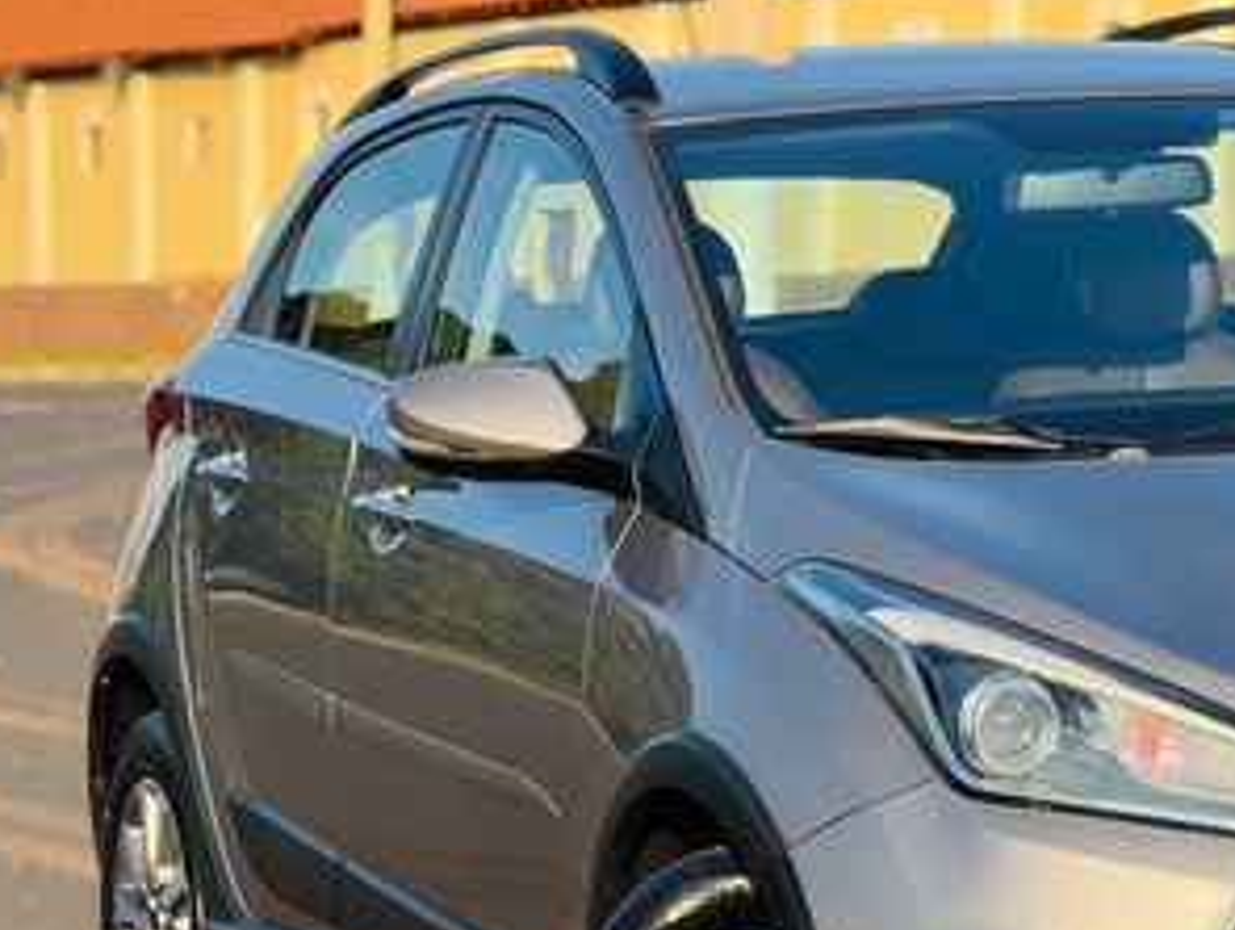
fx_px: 6823
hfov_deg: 10.3
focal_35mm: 191
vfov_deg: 7.8
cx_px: 461
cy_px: 721
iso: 50
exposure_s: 1/490
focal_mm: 15.66
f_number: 2.8
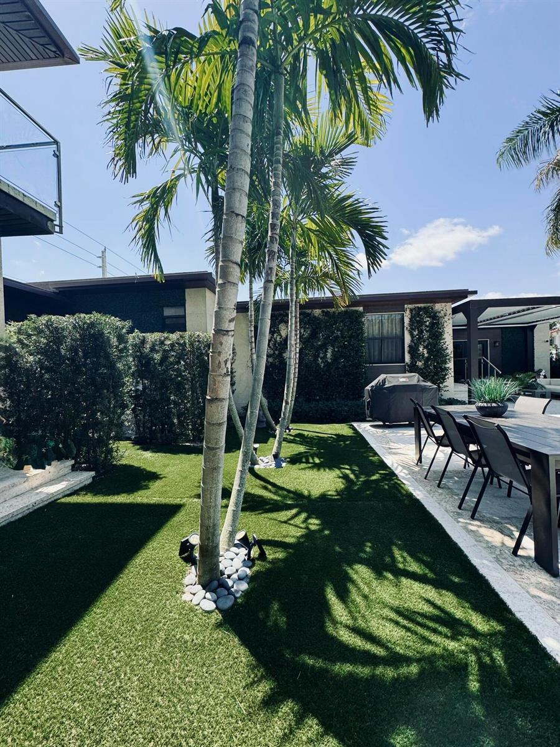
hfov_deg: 85.7
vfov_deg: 102.1
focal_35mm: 14
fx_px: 302
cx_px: 280
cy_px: 374
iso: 40
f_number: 2.2
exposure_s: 1/605
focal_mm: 2.22
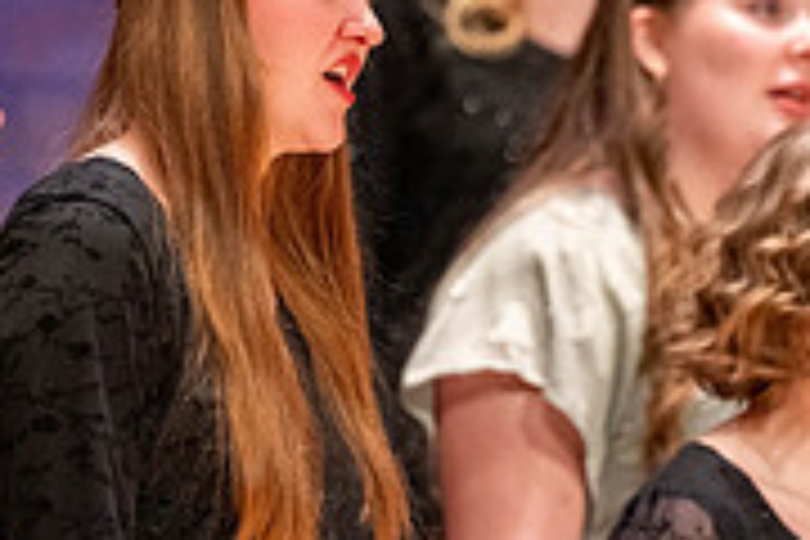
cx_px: 572
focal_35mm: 645
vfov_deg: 2.1
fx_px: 14511
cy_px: 313
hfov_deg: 3.2
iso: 3200
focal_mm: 200
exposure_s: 1/500
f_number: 2.8
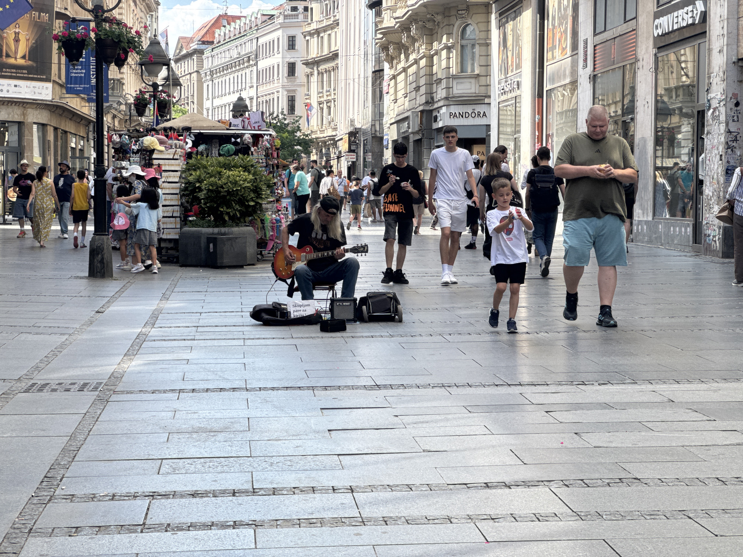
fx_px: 1653
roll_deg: +0.0
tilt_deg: -1.7
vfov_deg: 19.1
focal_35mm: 77
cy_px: 278
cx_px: 372
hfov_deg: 25.3
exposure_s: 1/256
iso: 25
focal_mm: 9
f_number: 2.8
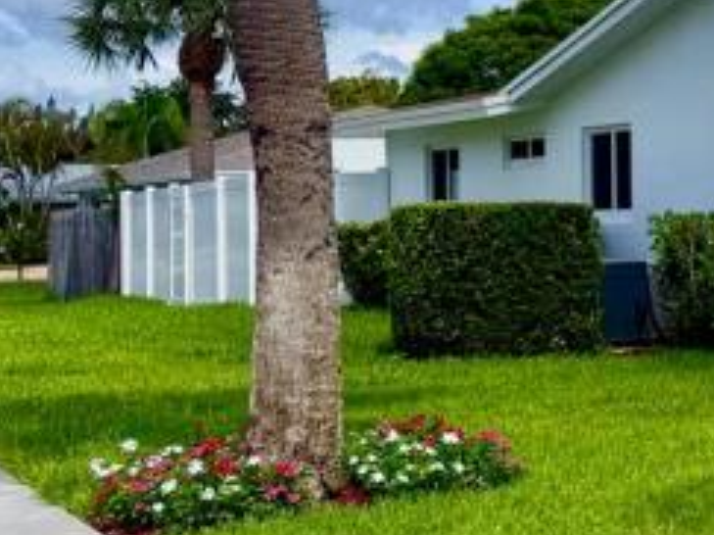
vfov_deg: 15.4
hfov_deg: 17.2
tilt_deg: +2.7
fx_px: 1959
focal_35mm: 95
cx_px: 1263
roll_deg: +1.5
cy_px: 103
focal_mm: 6.76
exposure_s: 1/6173
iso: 80
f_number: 1.78
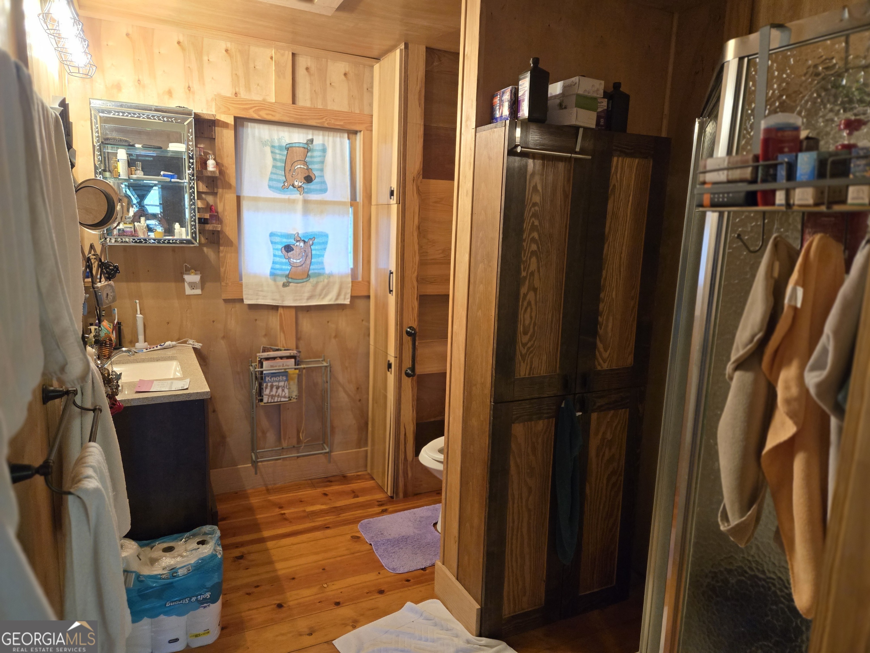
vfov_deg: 58.9
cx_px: 435
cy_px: 326
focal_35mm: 23
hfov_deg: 73.9
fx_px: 578
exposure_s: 1/120
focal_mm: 5.4
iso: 1000
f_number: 1.8
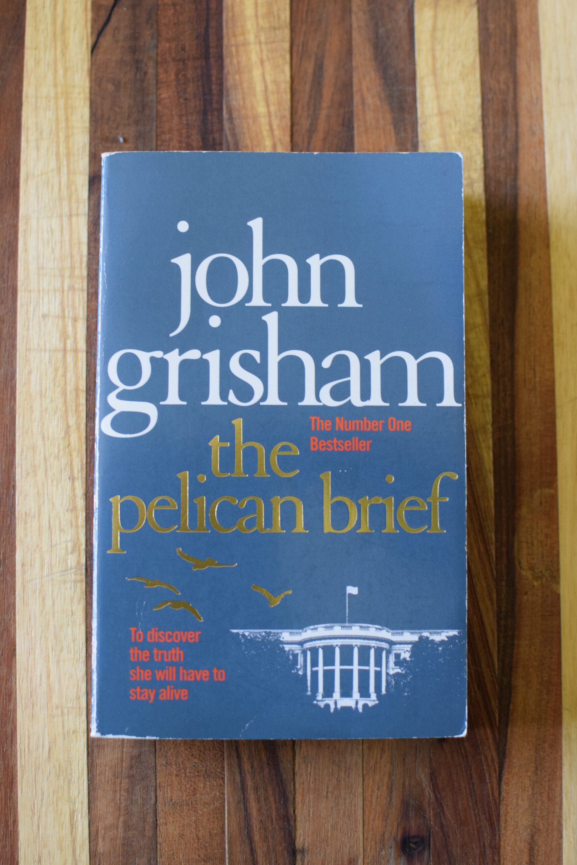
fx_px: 1262
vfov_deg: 37.8
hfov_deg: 25.8
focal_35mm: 52
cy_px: 432
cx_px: 288
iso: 1250
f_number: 4
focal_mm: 35
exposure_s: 1/125
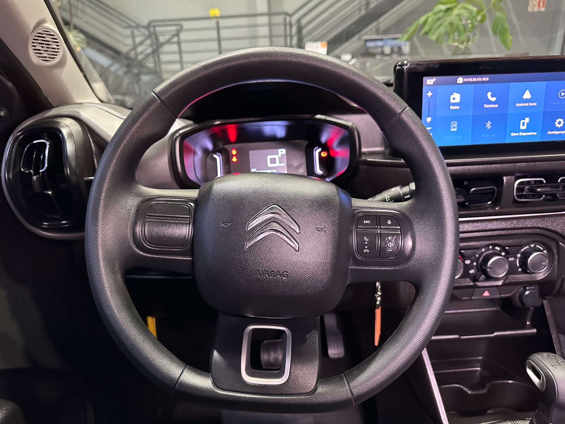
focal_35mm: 24
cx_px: 282
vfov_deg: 56.8
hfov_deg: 71.6
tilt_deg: -20.6
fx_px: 392
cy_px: 212
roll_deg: +2.8
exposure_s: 1/44
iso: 1000
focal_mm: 6.86
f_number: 1.78
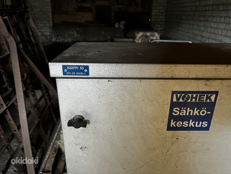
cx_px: 116
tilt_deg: -22.1
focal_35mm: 26
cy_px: 87
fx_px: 174
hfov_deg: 67.3
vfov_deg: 53.1
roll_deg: -2.6
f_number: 1.6
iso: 640
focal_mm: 5.1
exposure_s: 1/34
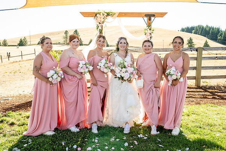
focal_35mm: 35
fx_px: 220
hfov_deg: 54.4
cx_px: 113
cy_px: 76
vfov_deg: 37.9
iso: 640
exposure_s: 1/320
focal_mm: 35
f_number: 8
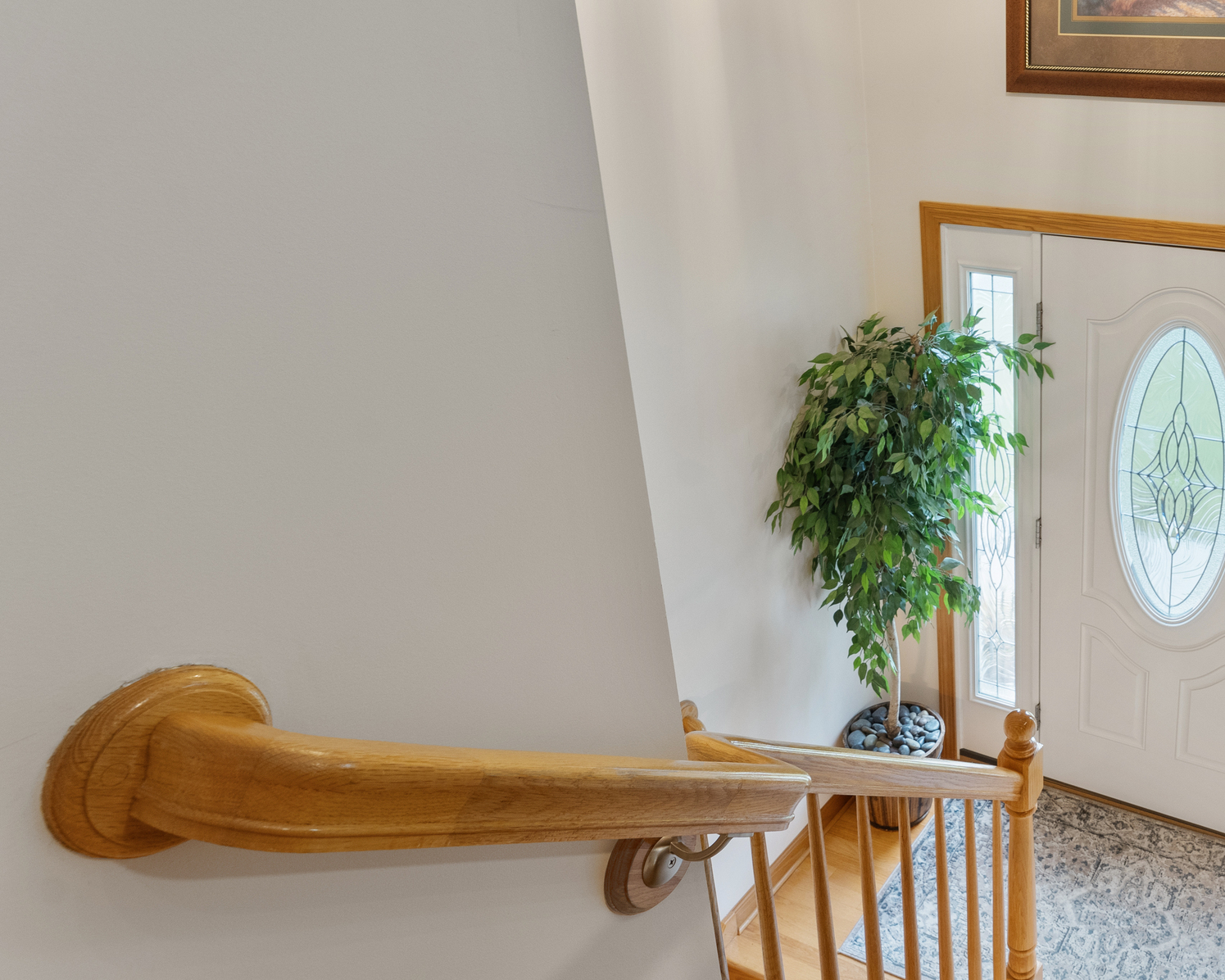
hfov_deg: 56.8
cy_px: 397
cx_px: 1060
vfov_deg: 52.8
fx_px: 979
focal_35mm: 27
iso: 800
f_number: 8
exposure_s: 1/4
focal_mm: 14
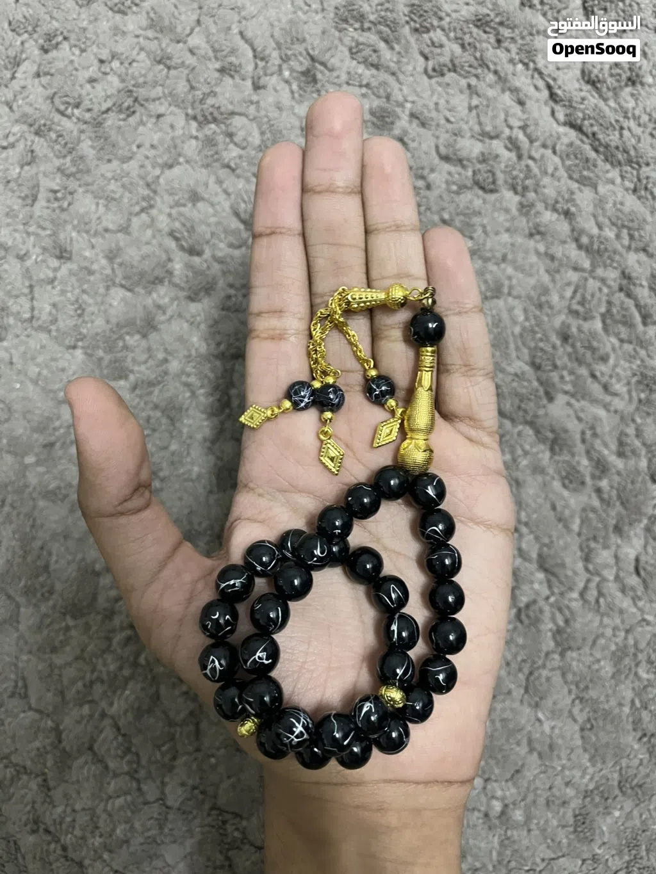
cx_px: 328
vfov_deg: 67.3
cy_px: 437
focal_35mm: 26
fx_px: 657
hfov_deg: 53.1
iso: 400
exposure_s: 1/40
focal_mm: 5.1
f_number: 1.6
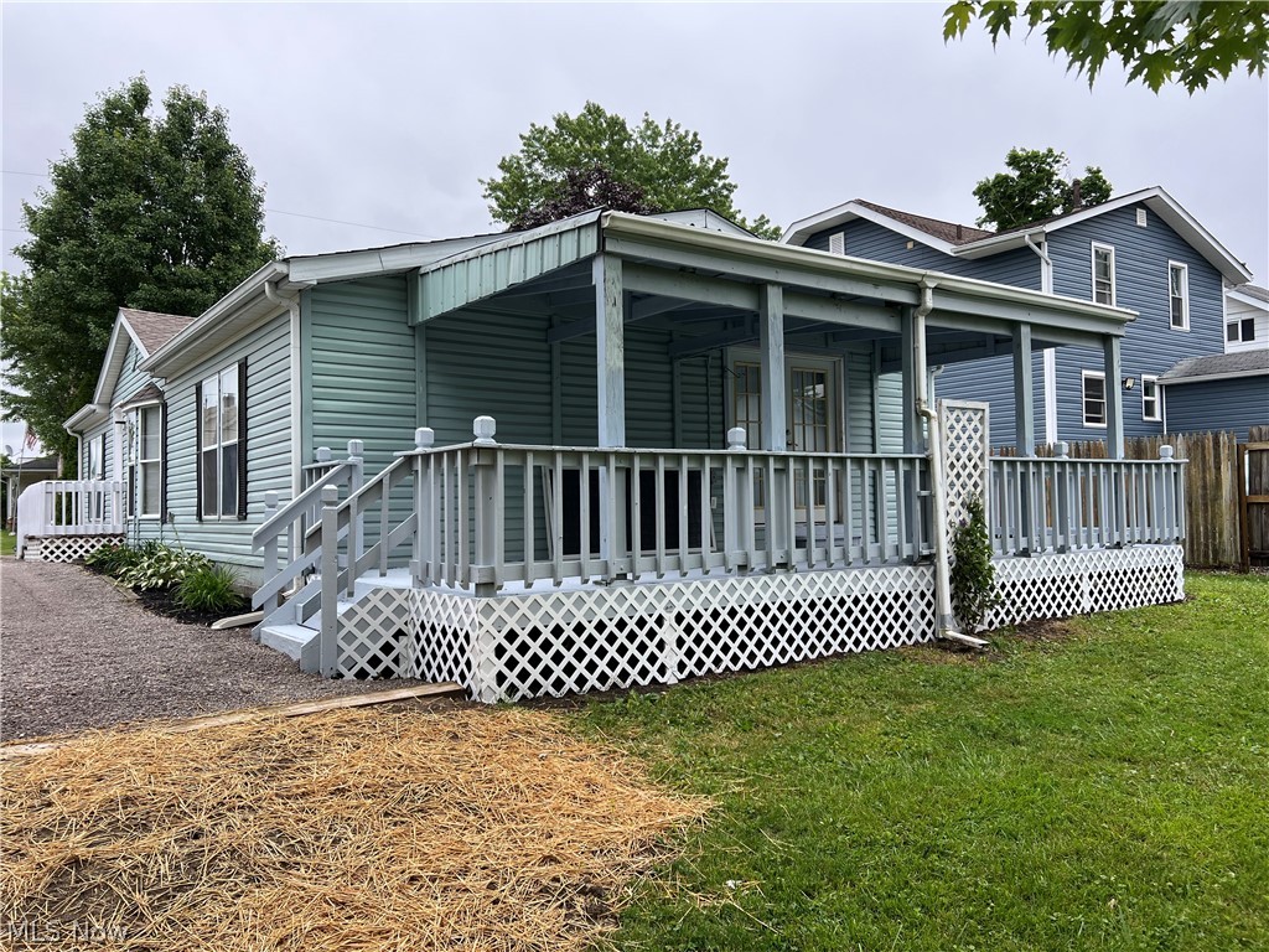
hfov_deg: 67.3
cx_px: 634
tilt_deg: +2.9
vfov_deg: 53.1
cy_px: 476
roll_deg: +1.4
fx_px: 953
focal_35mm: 26
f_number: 1.5
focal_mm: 5.7
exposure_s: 1/687
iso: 50
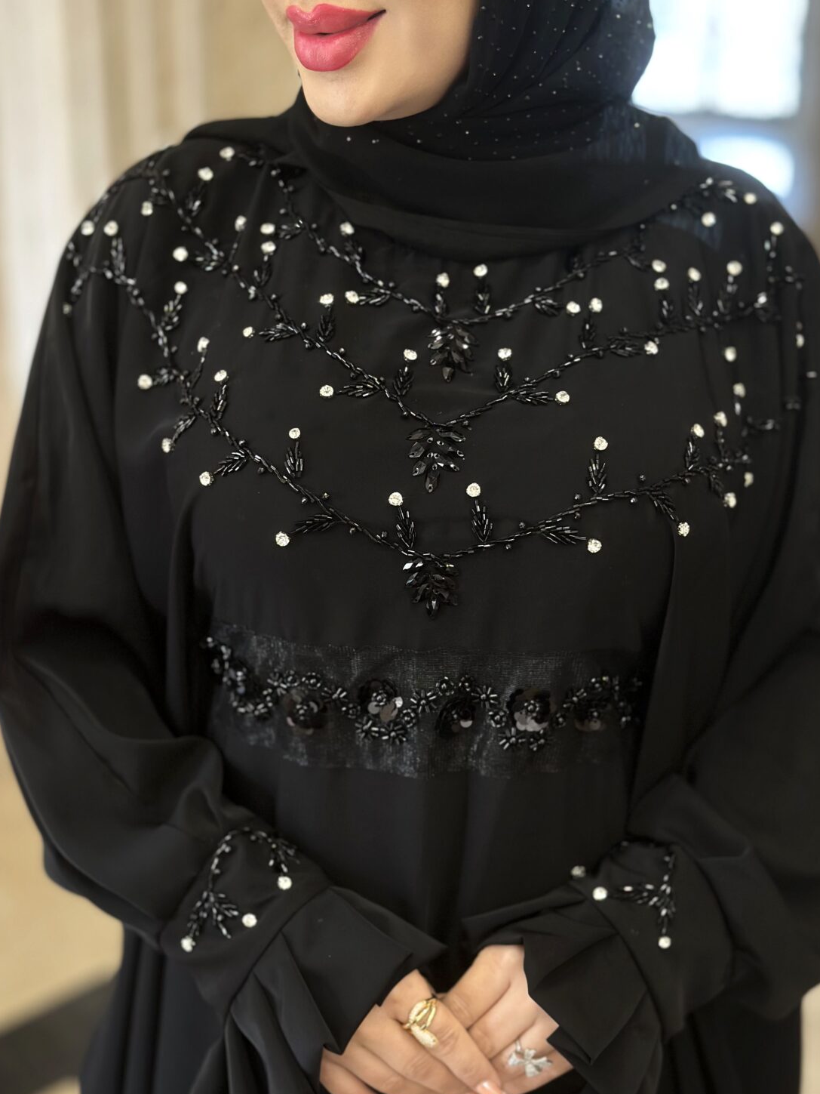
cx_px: 447
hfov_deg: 27.5
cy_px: 580
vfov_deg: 36.2
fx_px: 1674
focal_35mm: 53
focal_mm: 6.86
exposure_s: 1/50
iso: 100
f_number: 1.78
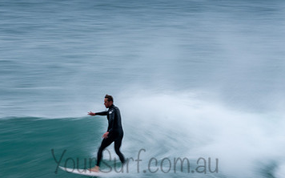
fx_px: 9672
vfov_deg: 1.1
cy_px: 154
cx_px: 134
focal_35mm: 1246
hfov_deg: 1.7
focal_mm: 500
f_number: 25
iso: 100
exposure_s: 1/20
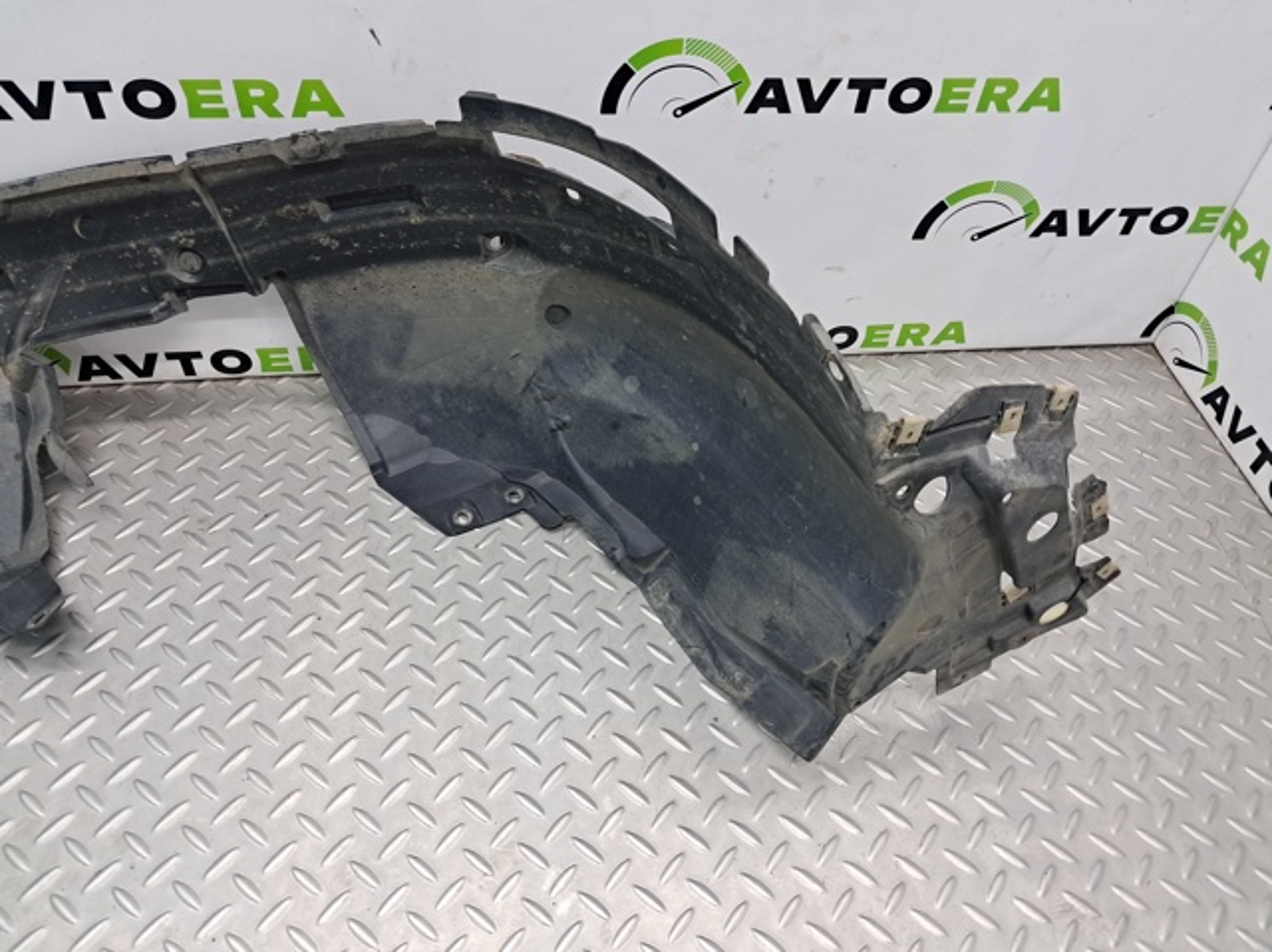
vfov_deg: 51.3
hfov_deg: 65.4
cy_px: 476
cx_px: 636
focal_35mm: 27
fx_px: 991
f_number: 1.8
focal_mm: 4
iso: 100
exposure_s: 1/50
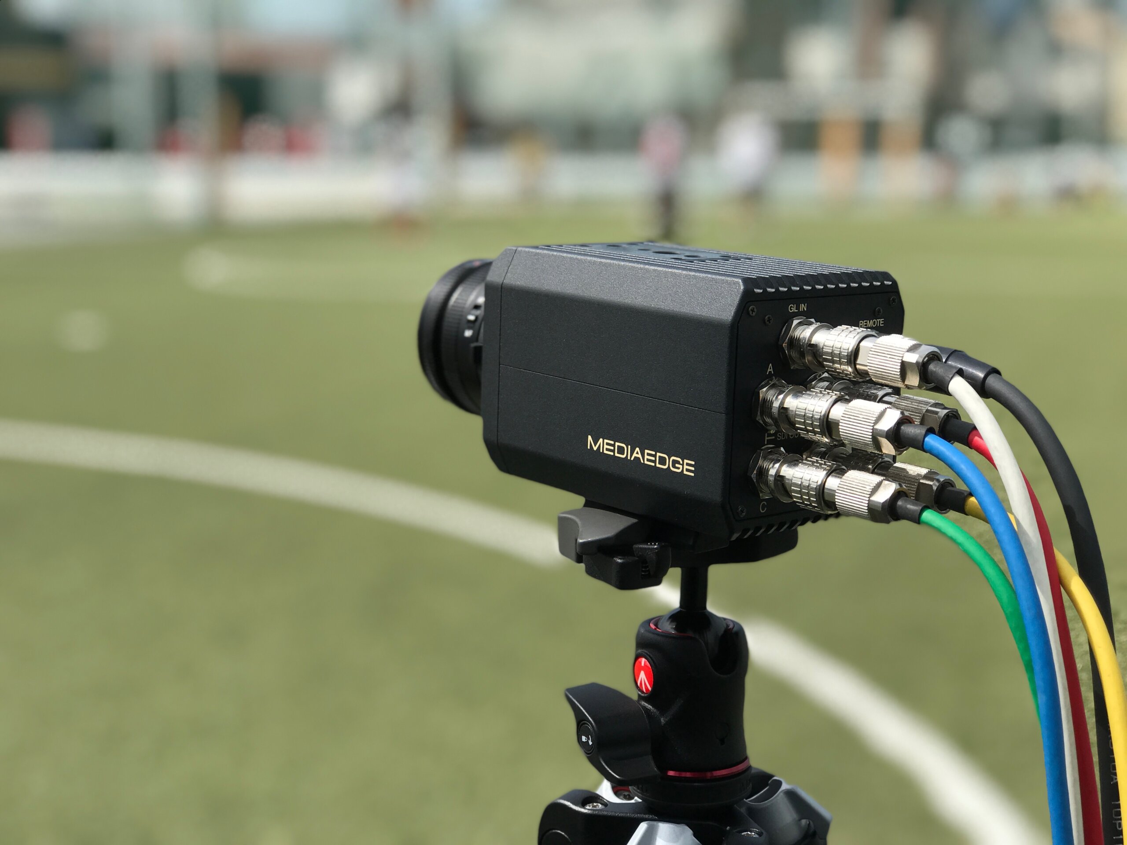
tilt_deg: -9.0
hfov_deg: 33.8
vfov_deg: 25.7
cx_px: 564
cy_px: 422
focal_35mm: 57
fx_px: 1856
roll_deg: +1.0
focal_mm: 6.6
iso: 20
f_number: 2.8
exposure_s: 1/997
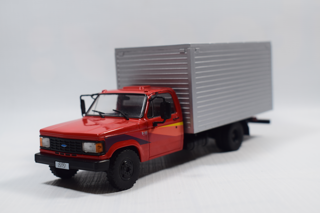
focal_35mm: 54
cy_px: 106
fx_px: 480
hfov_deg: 36.9
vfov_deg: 25.1
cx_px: 160
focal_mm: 36
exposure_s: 1/80
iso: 400
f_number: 8
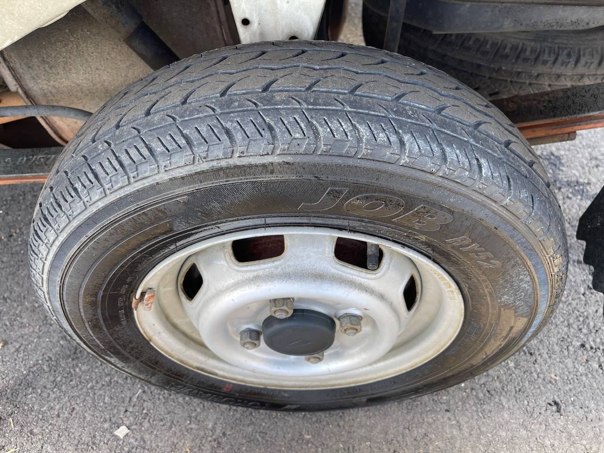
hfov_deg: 69.4
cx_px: 302
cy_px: 226
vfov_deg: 54.9
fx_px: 436
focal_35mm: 25
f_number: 1.6
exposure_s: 1/121
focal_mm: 5.1
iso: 40
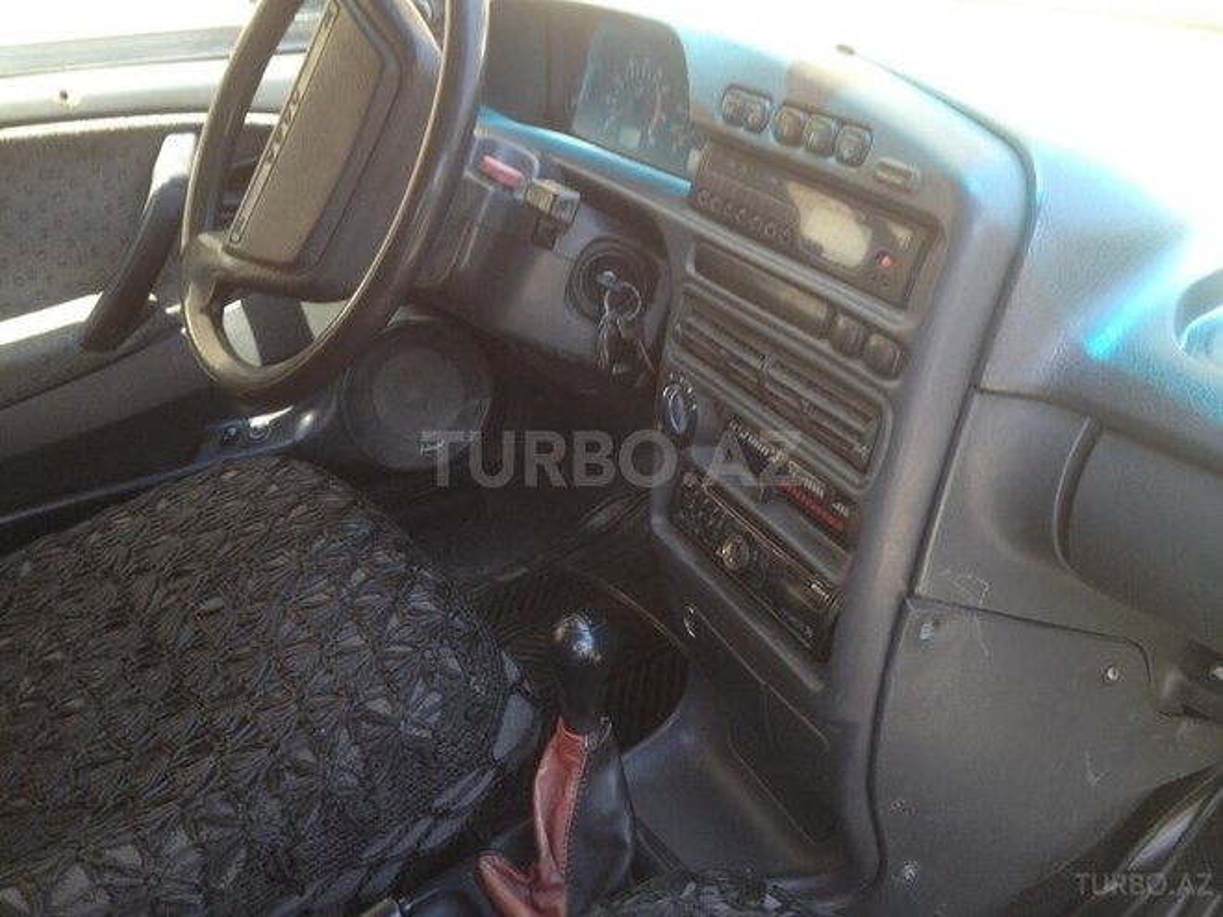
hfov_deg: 52.6
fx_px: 1237
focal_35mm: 35
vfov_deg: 40.7
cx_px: 612
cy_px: 458
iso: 50
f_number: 2.4
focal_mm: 4.28
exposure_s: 1/40
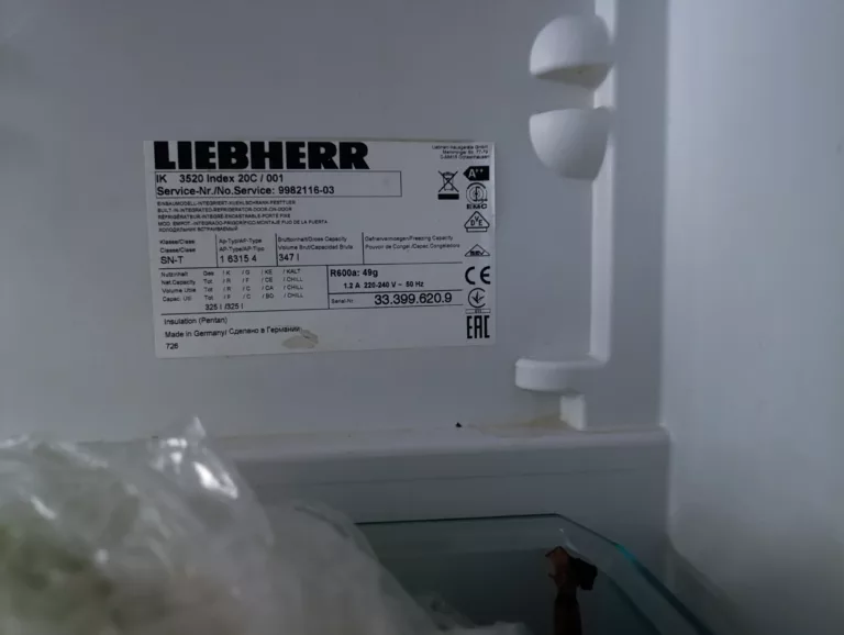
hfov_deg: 73.9
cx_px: 422
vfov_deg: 59.0
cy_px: 318
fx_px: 561
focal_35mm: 23
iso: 6400
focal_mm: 6.14
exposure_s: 1/25
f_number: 1.6
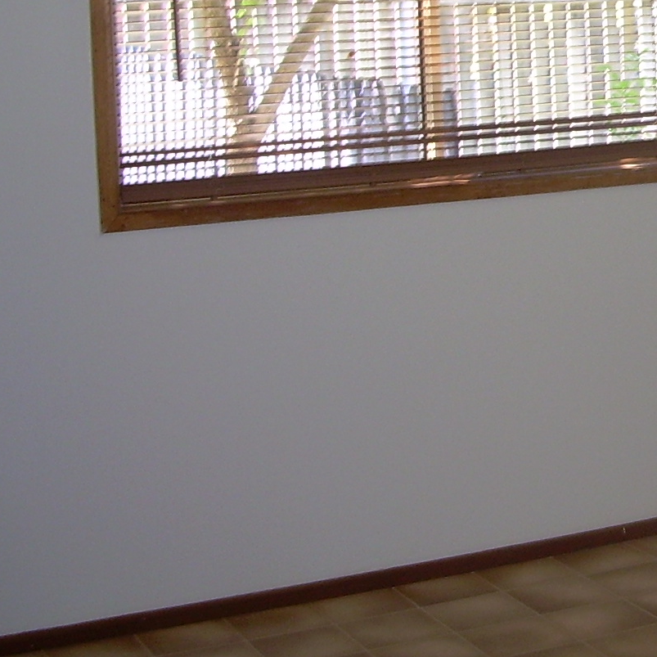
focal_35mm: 95
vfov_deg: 17.9
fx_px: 2040
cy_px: 10
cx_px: 840
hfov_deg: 17.3
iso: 50
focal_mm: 6.3
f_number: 2.8
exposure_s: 1/30
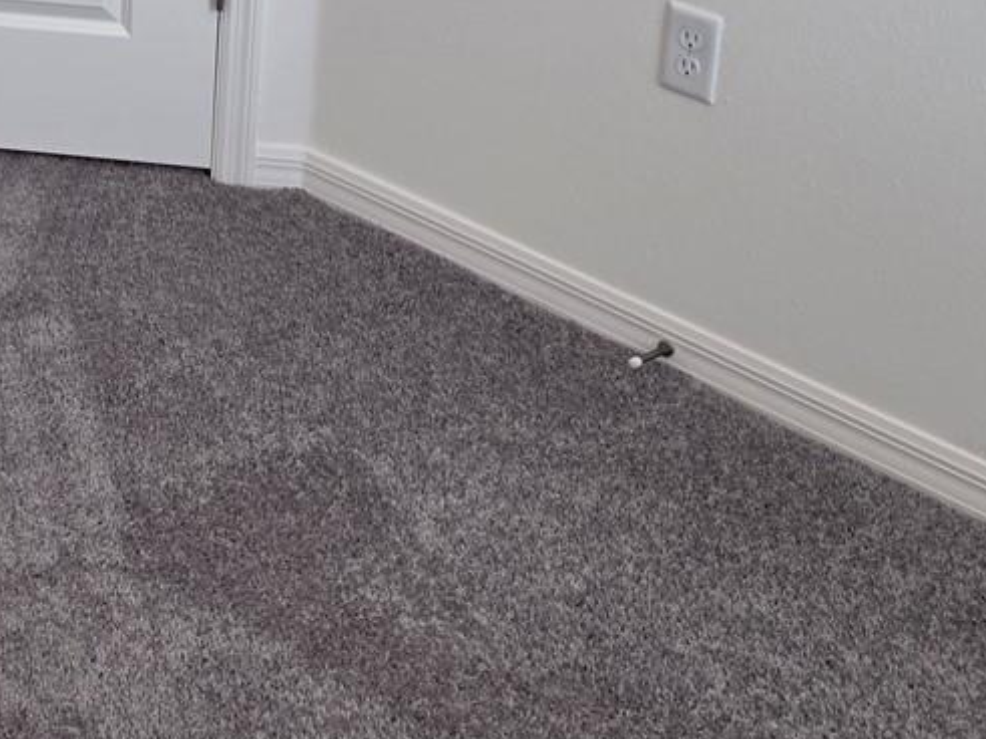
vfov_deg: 18.0
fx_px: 2136
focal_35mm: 75
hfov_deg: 24.0
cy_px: -279
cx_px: -157
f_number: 1.4
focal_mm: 6.5
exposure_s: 1/120
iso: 64
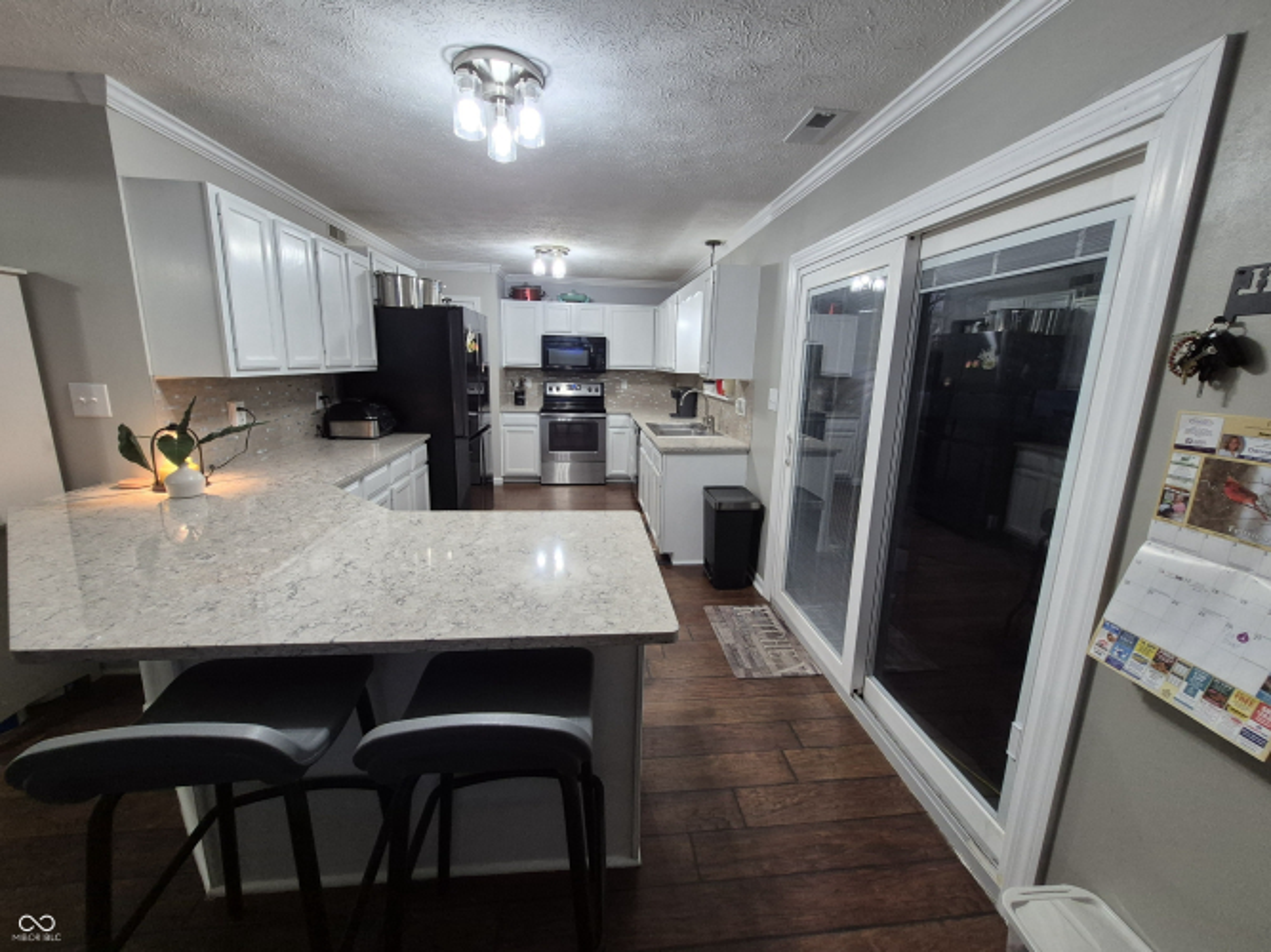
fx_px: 477
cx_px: 636
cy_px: 476
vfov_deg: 89.9
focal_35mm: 13
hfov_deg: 106.2
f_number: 2.2
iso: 320
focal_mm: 1.74
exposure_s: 1/60
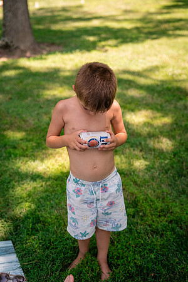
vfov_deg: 41.9
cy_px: 141
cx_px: 94
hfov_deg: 28.6
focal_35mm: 47
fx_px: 368
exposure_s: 1/1250
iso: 400
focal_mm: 47
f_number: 2.8
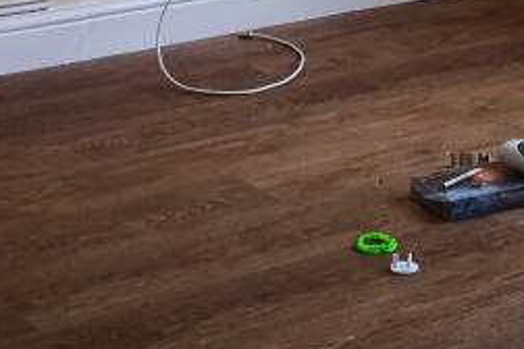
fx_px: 1659
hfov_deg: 17.7
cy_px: -293
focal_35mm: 114
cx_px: 441
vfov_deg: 11.1
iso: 64
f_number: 1.6
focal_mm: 3.95
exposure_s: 1/50
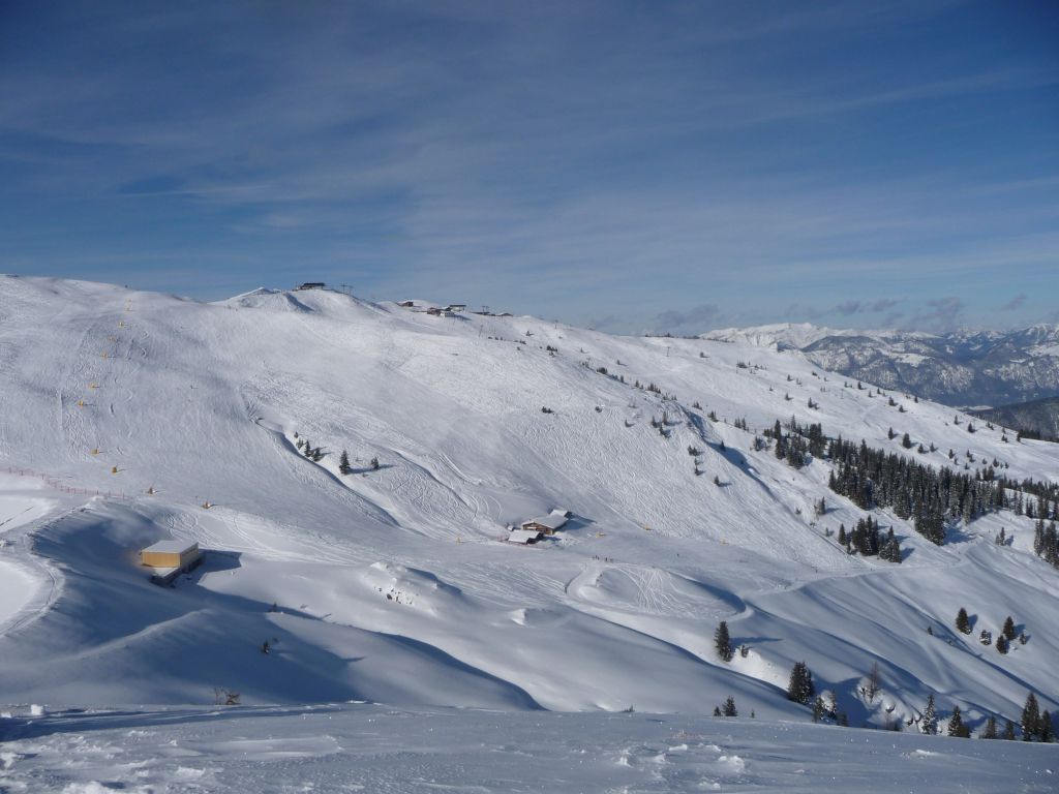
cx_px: 530
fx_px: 857
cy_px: 397
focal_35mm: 28
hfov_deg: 63.4
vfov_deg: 49.7
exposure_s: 1/1000
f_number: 8
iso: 100
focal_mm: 4.7
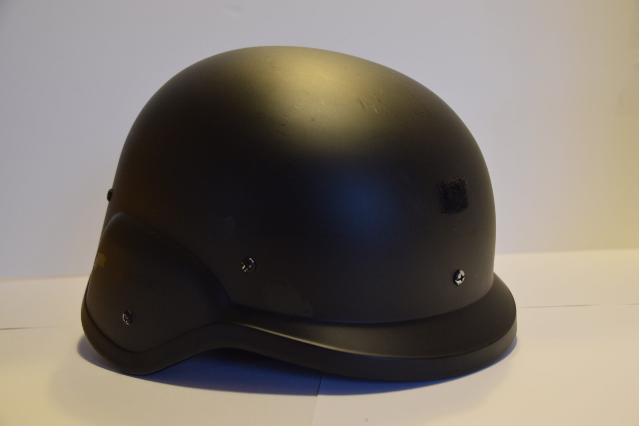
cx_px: 320
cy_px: 213
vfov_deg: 29.9
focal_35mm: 45
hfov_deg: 43.6
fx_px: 799
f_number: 4.2
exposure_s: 1/50
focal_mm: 30
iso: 800
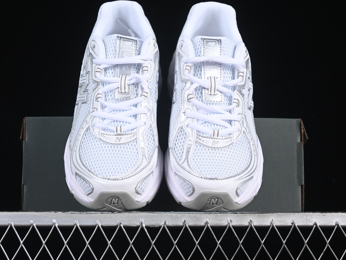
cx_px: 161
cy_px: 130
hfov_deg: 23.8
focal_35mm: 82
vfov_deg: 18.0
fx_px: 820
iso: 160
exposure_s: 1/80
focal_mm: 50
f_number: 7.1
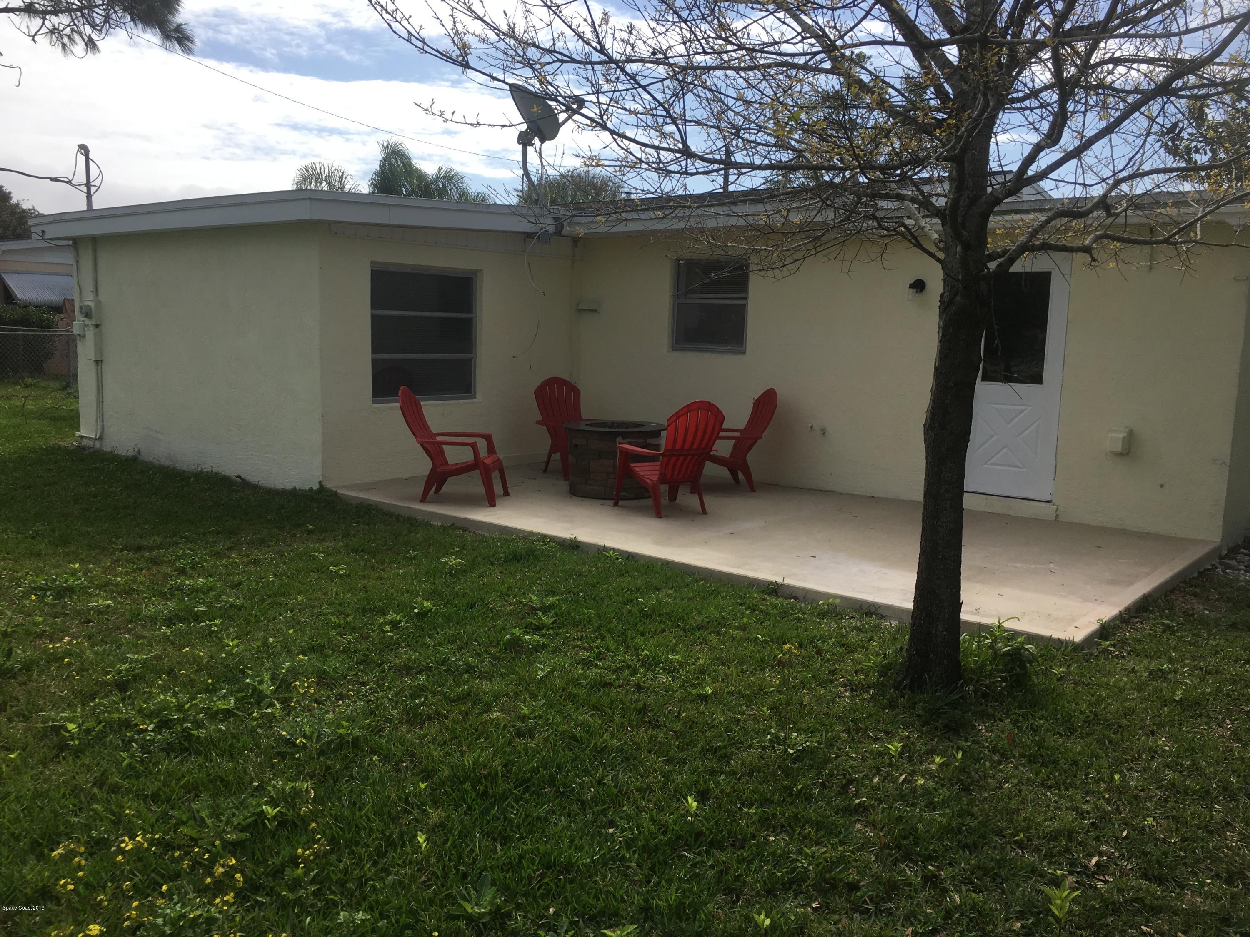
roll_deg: -0.7
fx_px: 1047
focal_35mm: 29
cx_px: 625
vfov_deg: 48.2
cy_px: 468
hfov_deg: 61.7
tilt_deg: -8.2
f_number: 2.2
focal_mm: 4.15
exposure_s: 1/1972
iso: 25
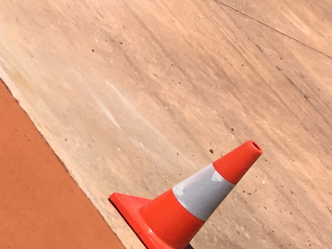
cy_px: -29
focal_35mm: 124
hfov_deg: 13.2
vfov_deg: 11.8
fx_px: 1189
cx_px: -376
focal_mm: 4.15
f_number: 2.2
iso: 25
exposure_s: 1/2137
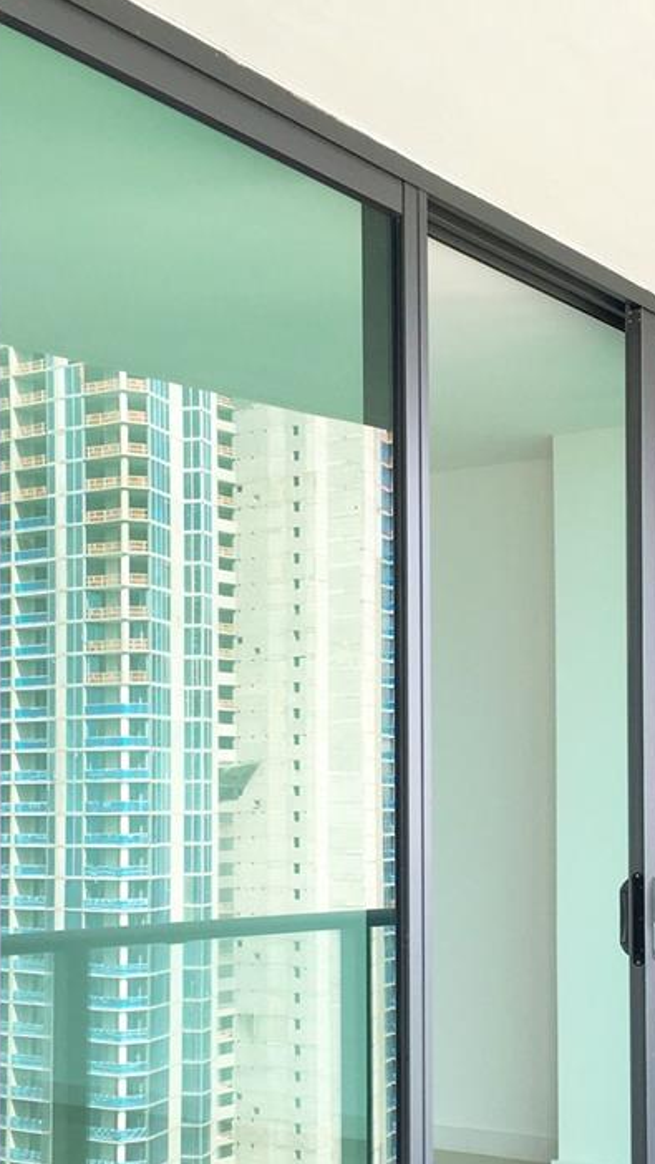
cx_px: 509
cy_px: 809
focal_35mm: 54
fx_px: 1667
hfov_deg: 22.0
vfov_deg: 37.9
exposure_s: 1/243
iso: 25
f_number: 2.2
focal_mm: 4.15
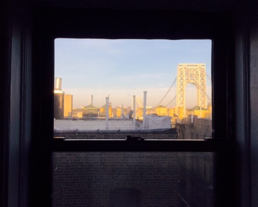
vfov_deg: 47.2
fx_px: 237
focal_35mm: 31
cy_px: 106
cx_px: 119
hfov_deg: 57.1
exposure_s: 1/684
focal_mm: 4.15
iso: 32
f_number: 2.2
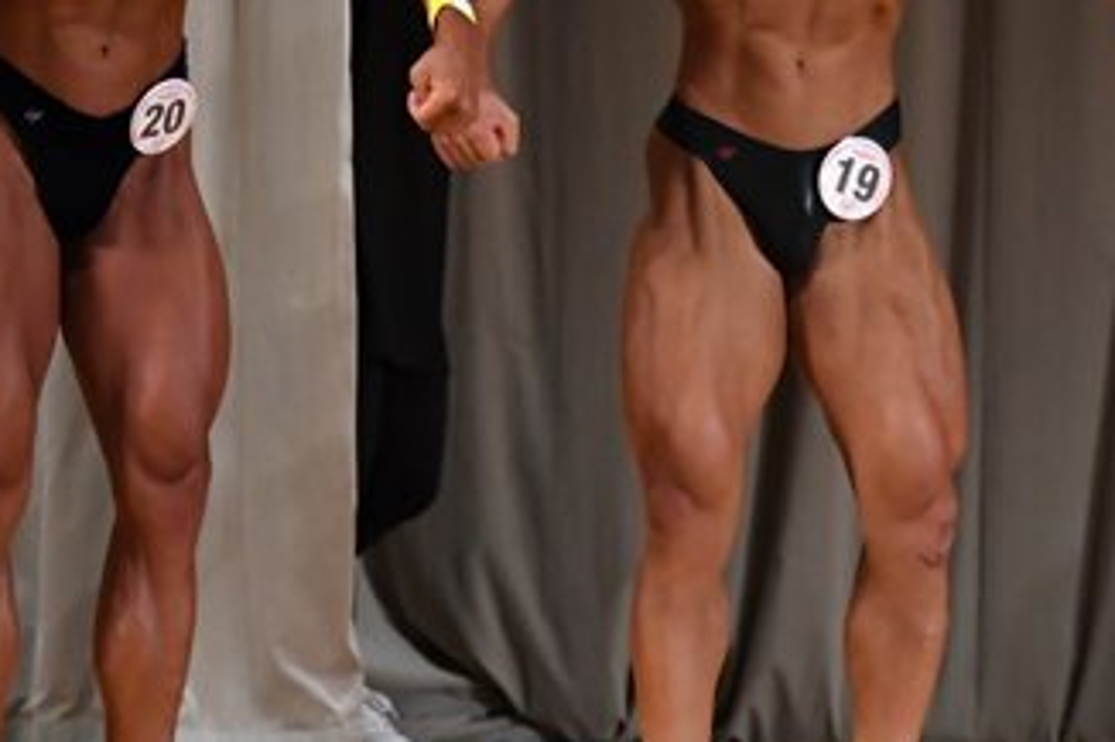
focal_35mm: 535
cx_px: 333
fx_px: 16561
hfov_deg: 3.9
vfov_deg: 2.6
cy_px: 168
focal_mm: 150
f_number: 5.6
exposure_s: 1/400
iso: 3200
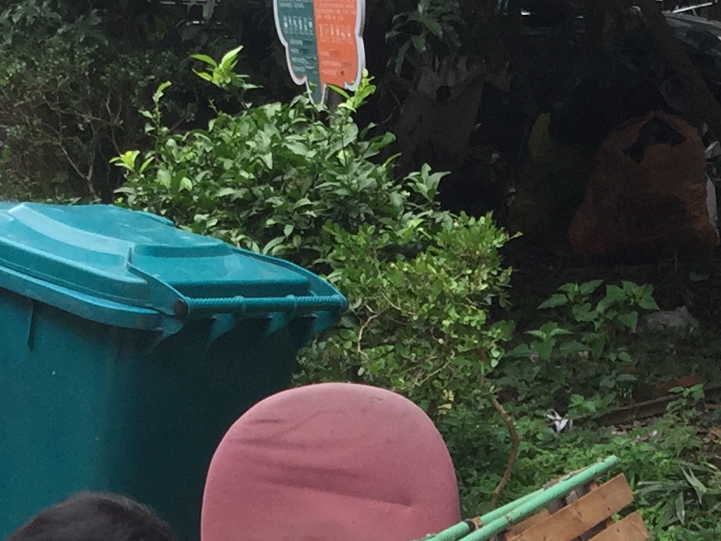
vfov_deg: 12.3
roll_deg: -2.3
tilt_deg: -19.5
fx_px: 2375
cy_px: 821
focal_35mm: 114
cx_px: 716
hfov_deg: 16.9
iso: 32
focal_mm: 4.15
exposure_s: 1/209
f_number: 2.2
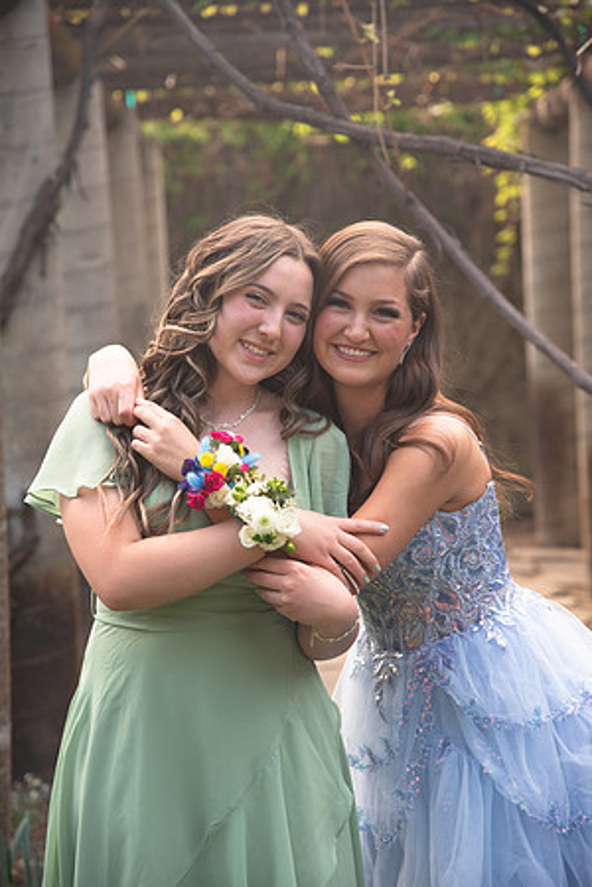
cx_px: 296
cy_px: 444
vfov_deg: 18.6
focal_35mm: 110
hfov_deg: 12.5
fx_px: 2713
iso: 400
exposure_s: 1/125
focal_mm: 110
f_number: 5
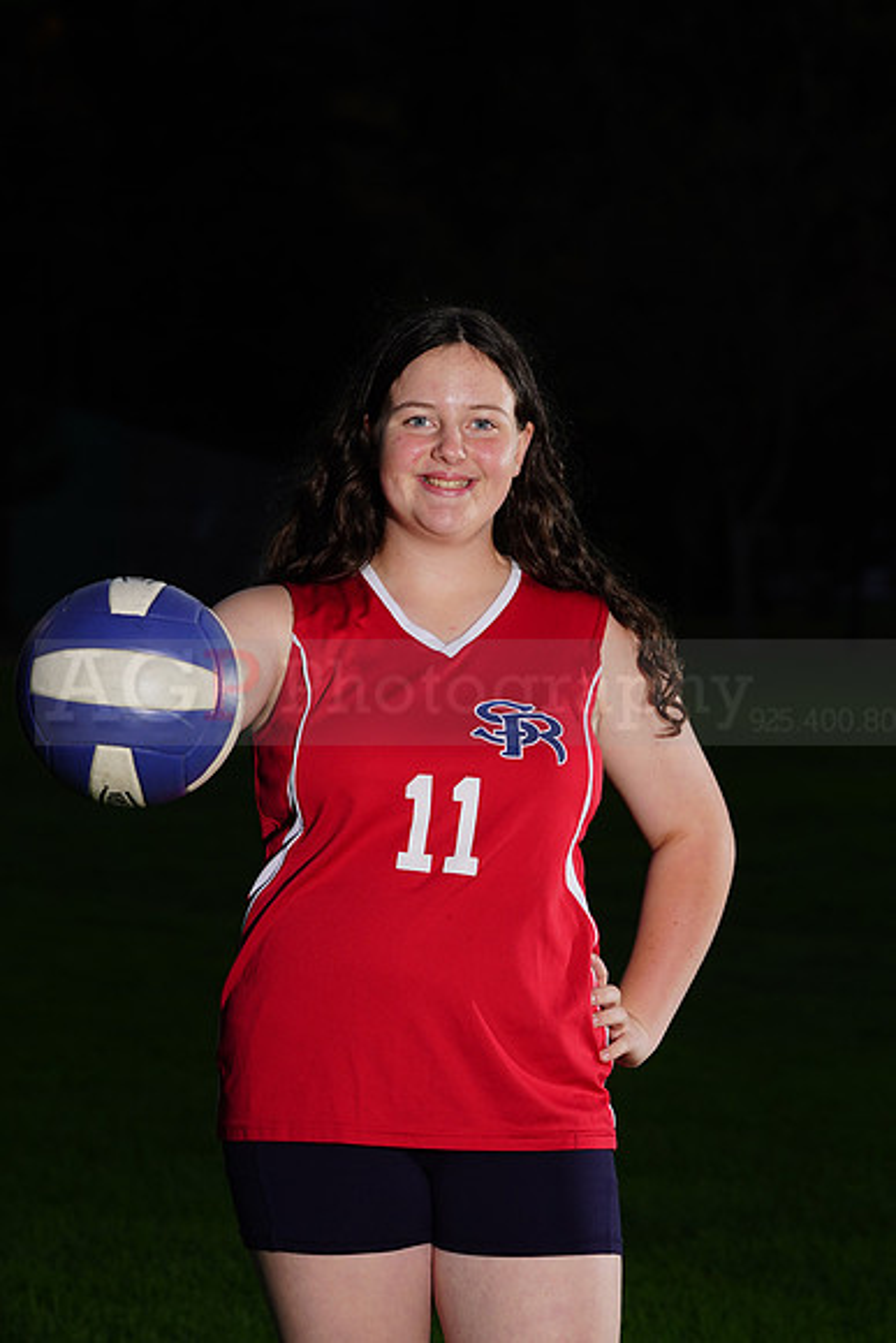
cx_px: 448
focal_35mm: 166
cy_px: 672
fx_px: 6193
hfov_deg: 8.3
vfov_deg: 12.4
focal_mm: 166
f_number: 10
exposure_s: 1/125
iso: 400
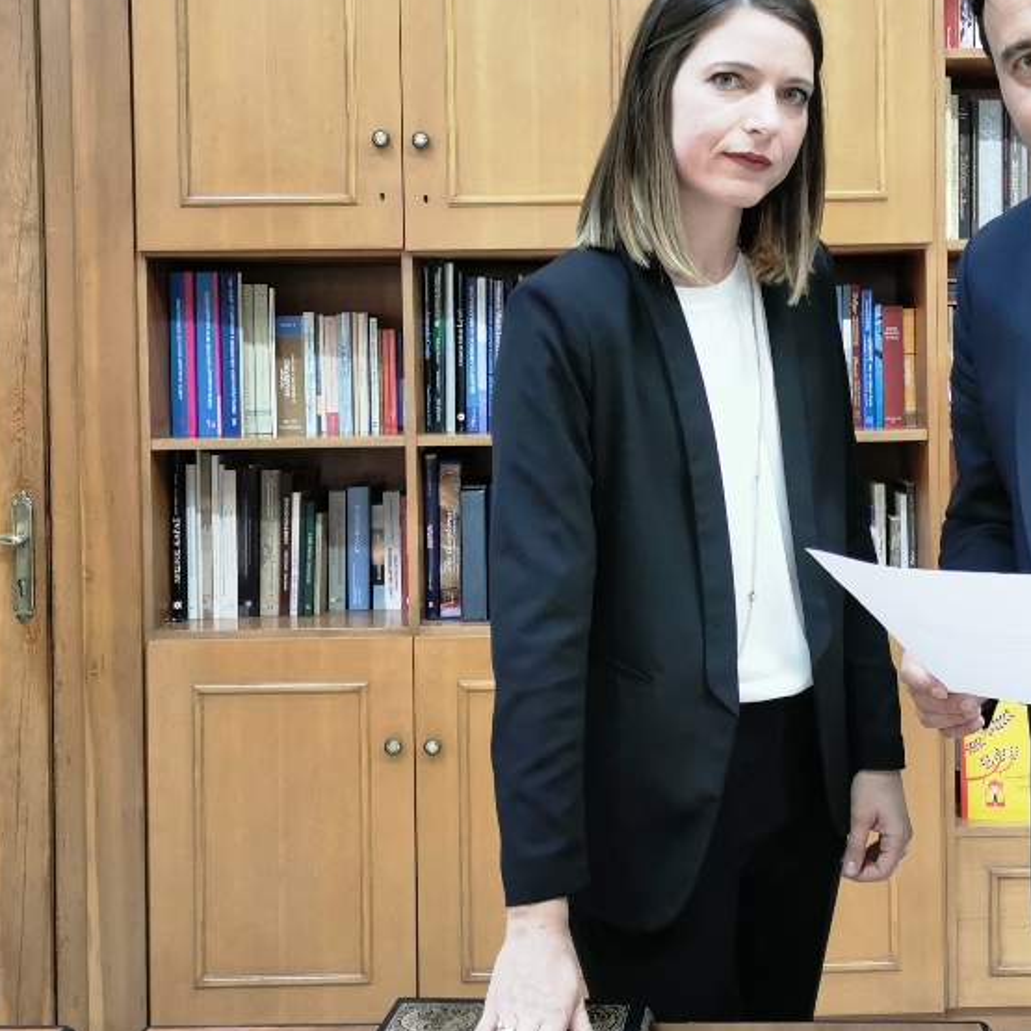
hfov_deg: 36.0
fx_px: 1483
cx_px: 933
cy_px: 505
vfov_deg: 38.3
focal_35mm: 44
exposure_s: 1/50
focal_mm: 5.58
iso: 250
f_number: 1.8
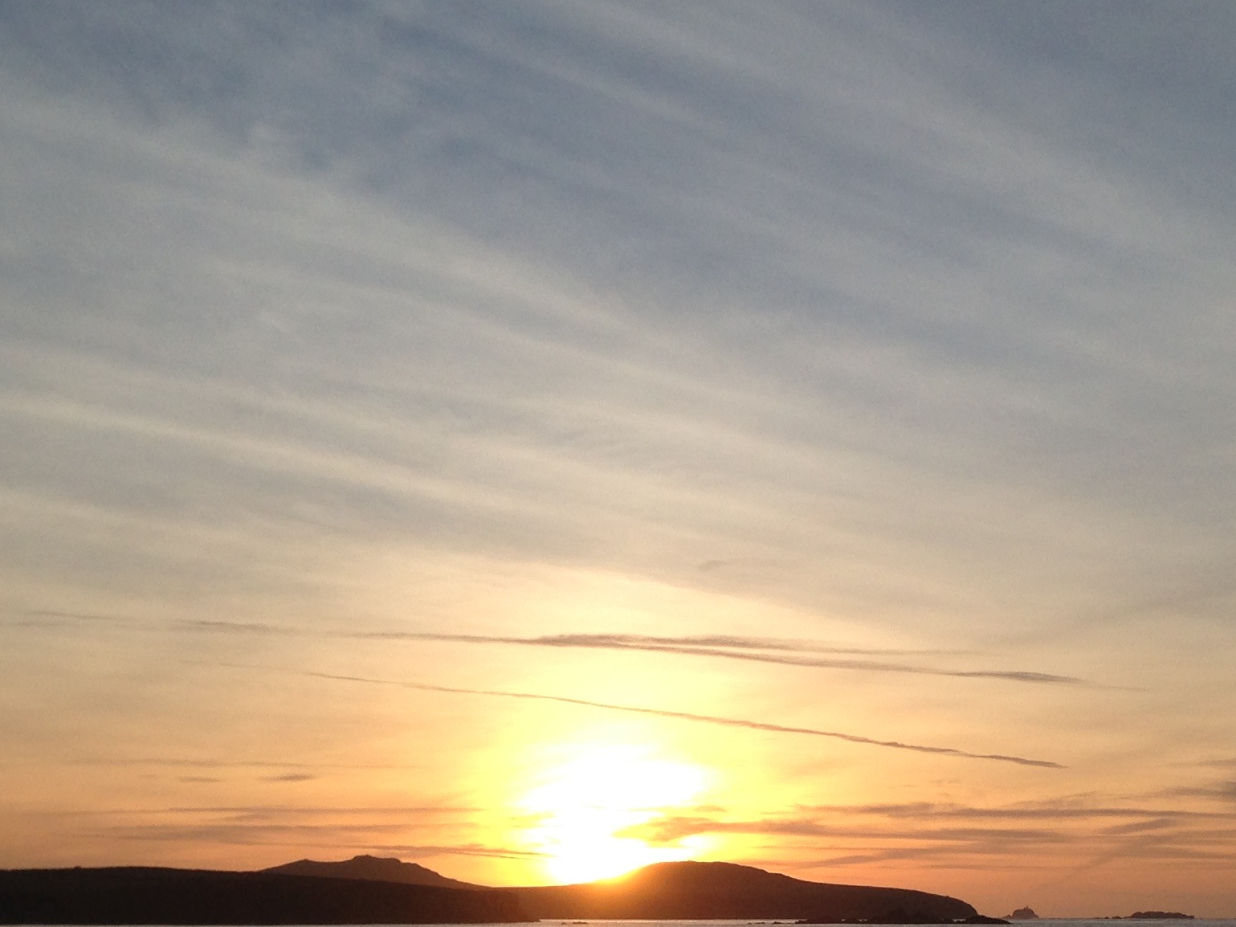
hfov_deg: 27.8
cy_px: 856
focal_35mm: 70
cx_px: 700
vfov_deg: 20.5
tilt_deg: +0.6
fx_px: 2499
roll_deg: +0.4
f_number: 2.4
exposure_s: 1/1004
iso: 50
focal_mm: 4.12
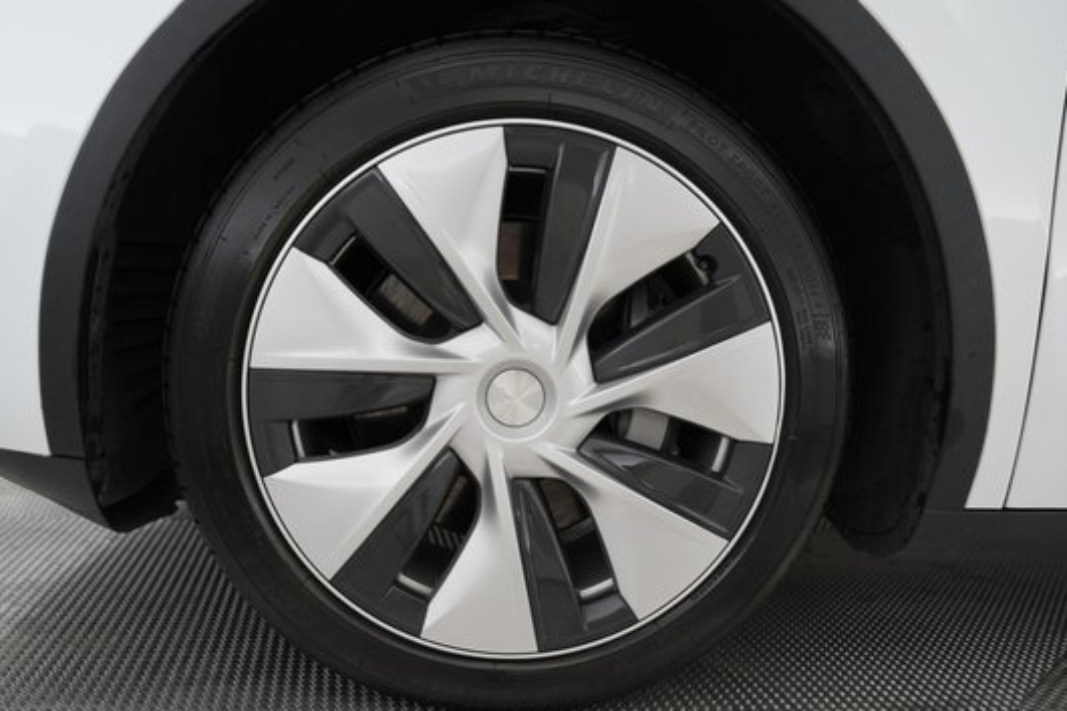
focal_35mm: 29
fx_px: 859
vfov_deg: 44.7
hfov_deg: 63.6
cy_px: 419
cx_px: 493
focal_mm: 24
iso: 320
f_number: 2.8
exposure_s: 1/30
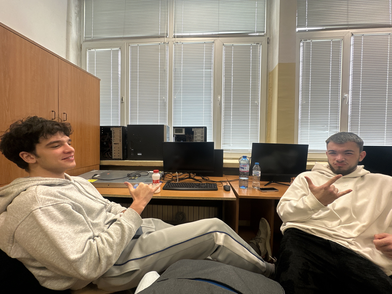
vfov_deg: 85.7
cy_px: 147
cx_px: 196
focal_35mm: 14
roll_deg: -1.3
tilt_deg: +0.8
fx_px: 159
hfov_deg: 102.1
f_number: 2.2
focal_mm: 2.22
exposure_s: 1/100
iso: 80
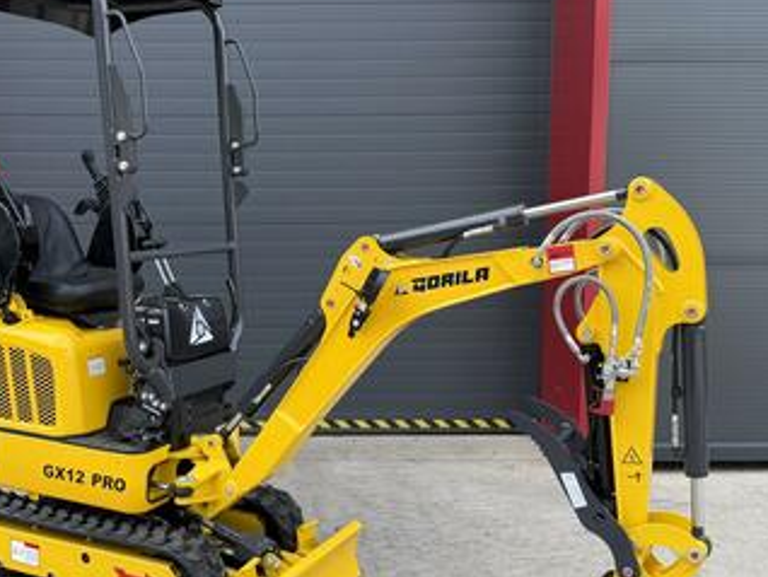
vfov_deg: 33.5
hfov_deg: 43.4
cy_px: 362
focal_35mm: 43
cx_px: 273
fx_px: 955
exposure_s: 1/805
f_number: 1.78
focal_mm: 6.76
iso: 80
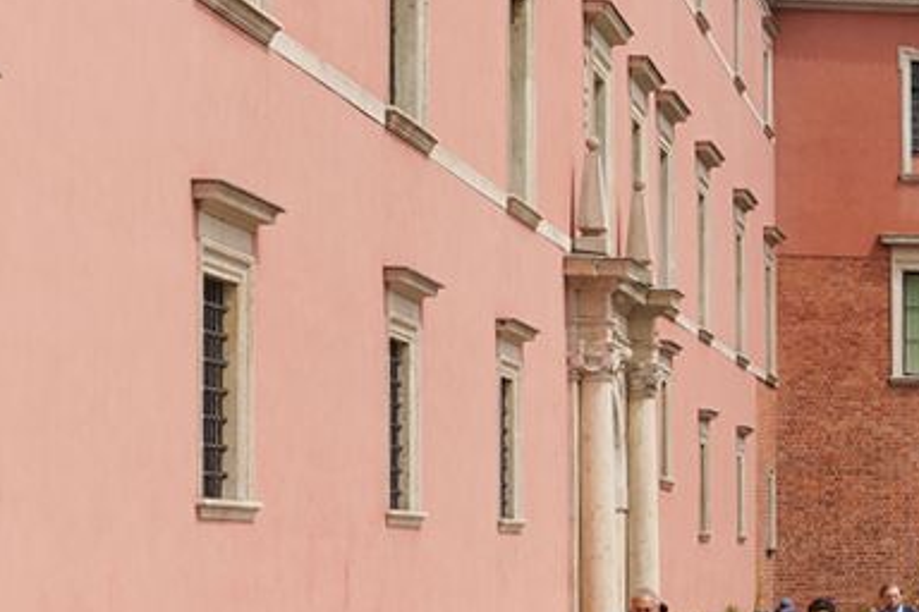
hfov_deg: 15.6
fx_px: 3191
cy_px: 394
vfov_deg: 11.0
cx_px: 1185
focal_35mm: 125
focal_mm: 24
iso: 100
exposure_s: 1/100
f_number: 16
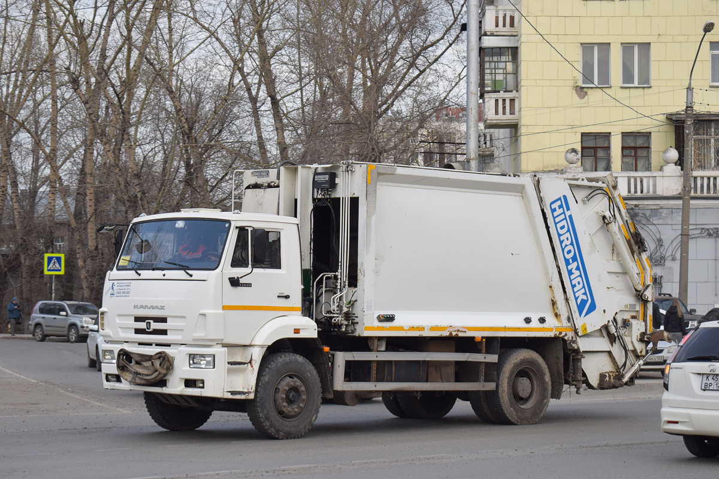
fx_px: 1438
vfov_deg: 18.9
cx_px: 360
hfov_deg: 28.1
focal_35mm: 72
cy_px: 240
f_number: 5.6
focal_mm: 48
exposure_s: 1/800
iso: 400
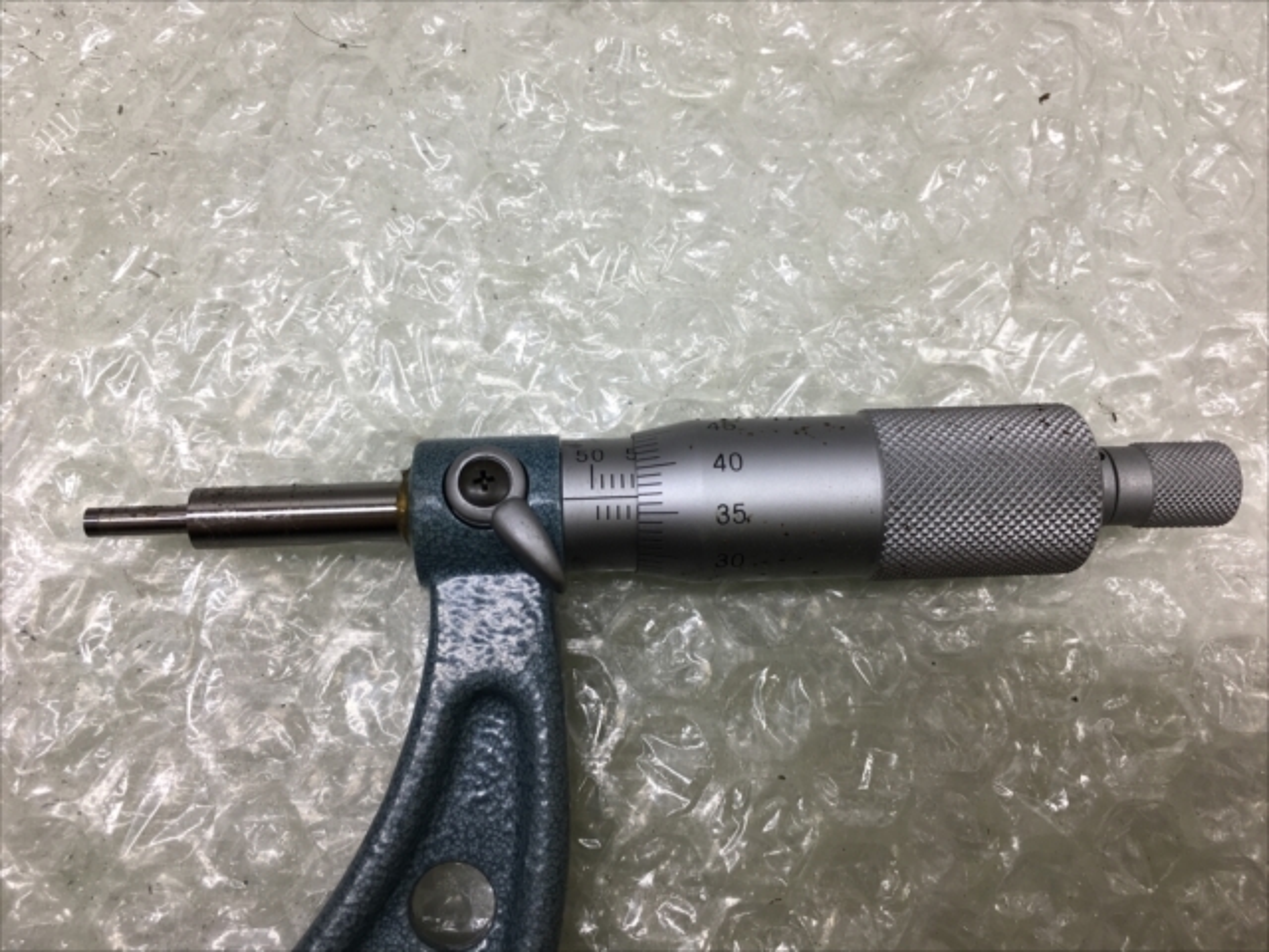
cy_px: 476
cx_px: 634
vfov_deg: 48.2
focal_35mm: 29
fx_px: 1063
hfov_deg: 61.7
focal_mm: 4.15
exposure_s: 1/120
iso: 25
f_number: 2.2
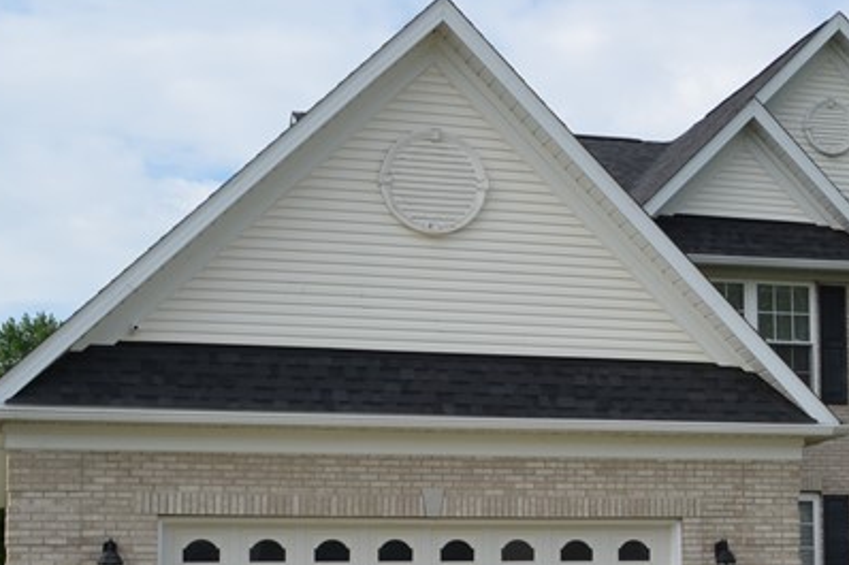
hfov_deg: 23.7
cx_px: 859
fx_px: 1933
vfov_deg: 16.6
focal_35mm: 82
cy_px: 402
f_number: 9
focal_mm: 20
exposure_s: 1/200
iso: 100
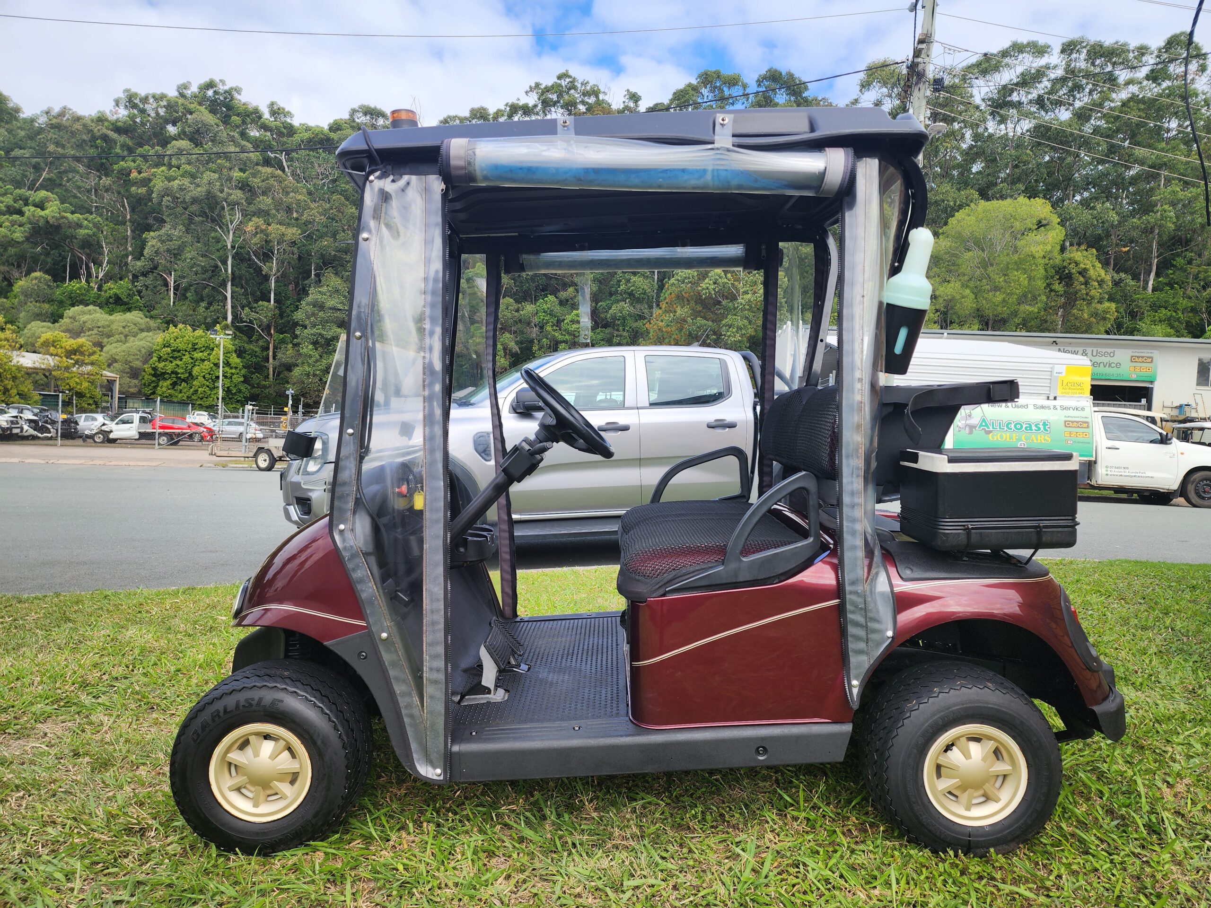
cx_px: 606
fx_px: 805
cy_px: 454
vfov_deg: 58.9
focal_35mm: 23
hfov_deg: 73.9
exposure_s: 1/432
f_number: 1.8
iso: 12
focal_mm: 6.4
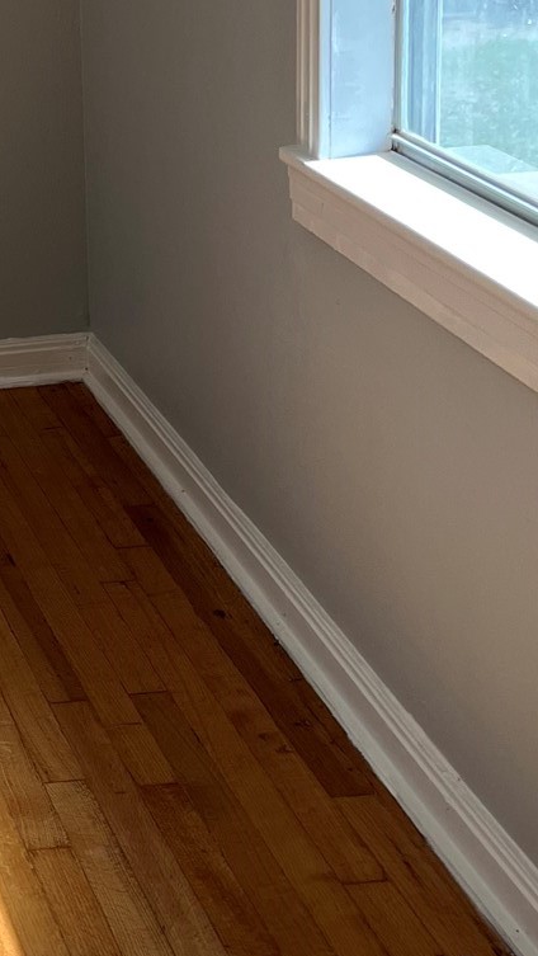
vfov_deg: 27.2
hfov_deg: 14.2
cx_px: -376
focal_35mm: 77
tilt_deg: -16.6
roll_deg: +6.4
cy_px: 264
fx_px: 1951
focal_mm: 5.1
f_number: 1.6
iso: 40
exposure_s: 1/182
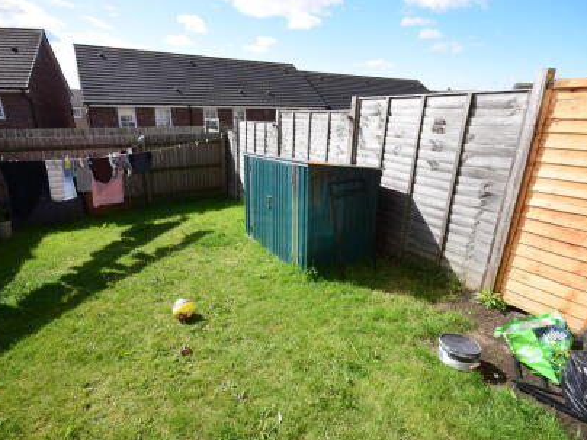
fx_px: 288
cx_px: 257
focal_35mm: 17
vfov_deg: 74.7
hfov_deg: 90.6
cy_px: 219
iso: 400
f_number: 10
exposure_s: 1/320
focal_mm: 10
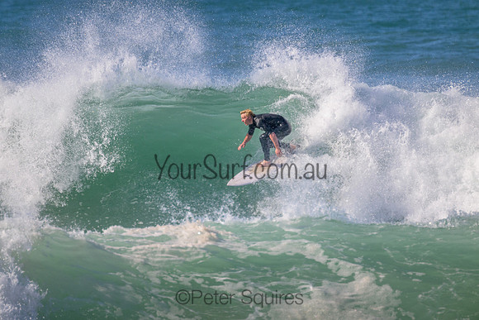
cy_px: 160
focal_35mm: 800
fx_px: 10646
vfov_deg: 1.7
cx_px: 240
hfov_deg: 2.6
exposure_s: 1/2000
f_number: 11
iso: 1100
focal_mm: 800
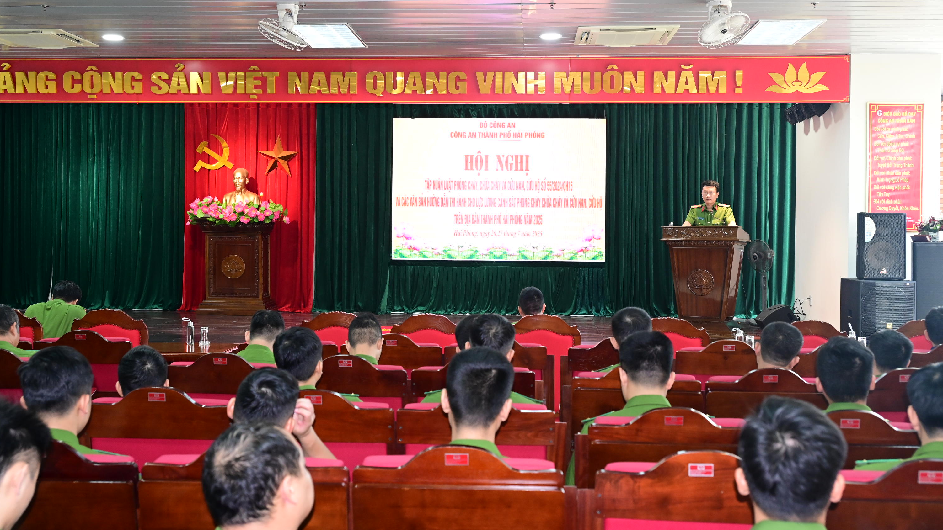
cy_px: 236
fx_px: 975
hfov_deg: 51.6
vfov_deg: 30.4
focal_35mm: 39
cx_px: 471
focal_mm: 37
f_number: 4.5
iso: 2500
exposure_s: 1/100
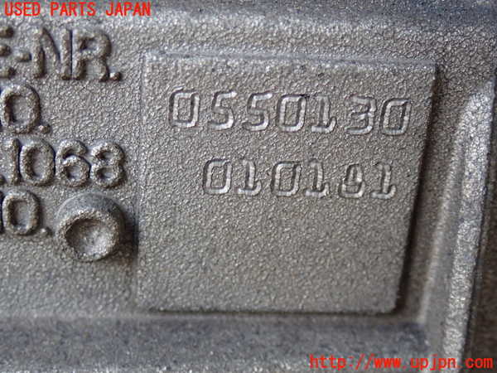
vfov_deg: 20.7
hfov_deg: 27.4
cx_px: 248
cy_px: 186
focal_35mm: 71
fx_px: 1019
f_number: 3.9
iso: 640
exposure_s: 1/60
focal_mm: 12.73
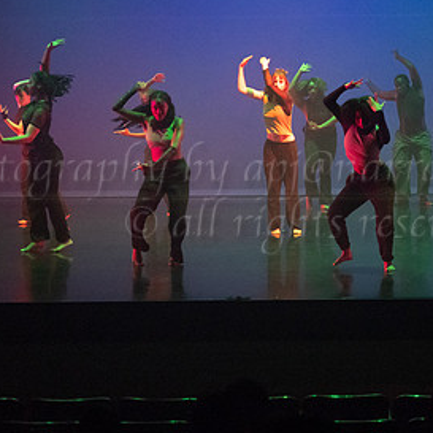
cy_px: 194
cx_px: 298
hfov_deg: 16.8
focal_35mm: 103
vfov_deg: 16.9
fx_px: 1458
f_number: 2.8
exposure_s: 1/400
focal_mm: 57
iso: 4000
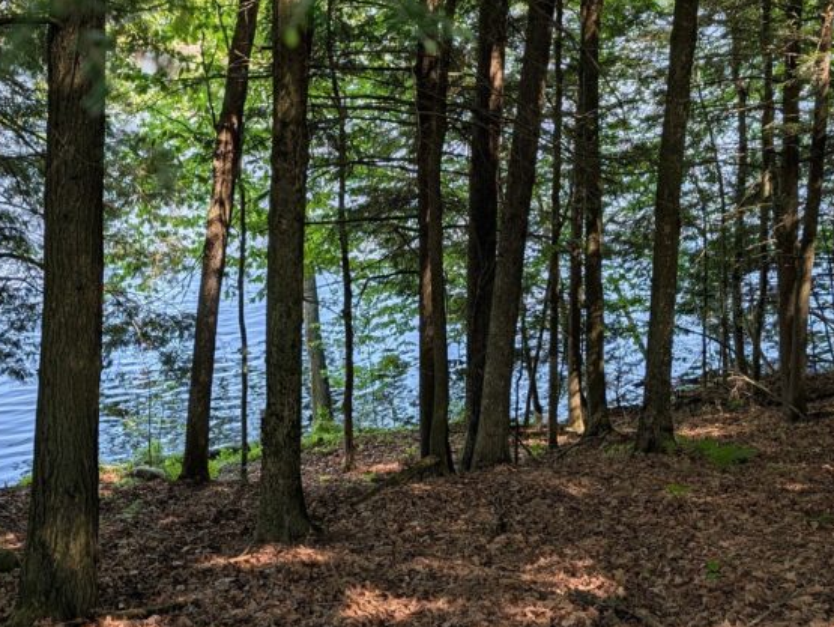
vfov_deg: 31.3
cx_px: 369
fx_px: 1109
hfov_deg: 41.2
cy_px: 207
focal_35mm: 46
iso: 19
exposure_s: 1/759
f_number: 1.68
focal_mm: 6.9
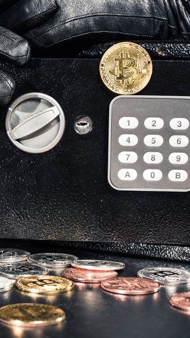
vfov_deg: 26.8
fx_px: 707
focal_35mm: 79
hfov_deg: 15.2
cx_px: 46
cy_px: 169
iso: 100
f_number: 9
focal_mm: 50
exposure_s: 1/200
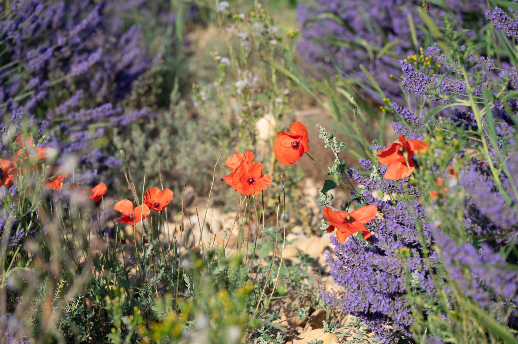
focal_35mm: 200
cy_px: 172
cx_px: 259
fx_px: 2875
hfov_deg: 10.3
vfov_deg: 6.9
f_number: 9
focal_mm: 200
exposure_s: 1/2000
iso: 1000
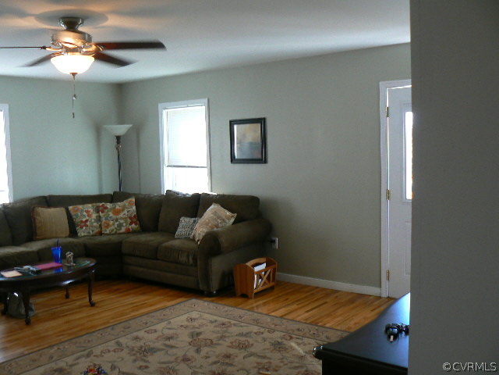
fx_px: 519
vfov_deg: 39.7
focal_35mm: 36
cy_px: 188
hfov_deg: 51.4
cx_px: 250
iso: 100
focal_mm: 6
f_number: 2.8
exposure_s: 1/30
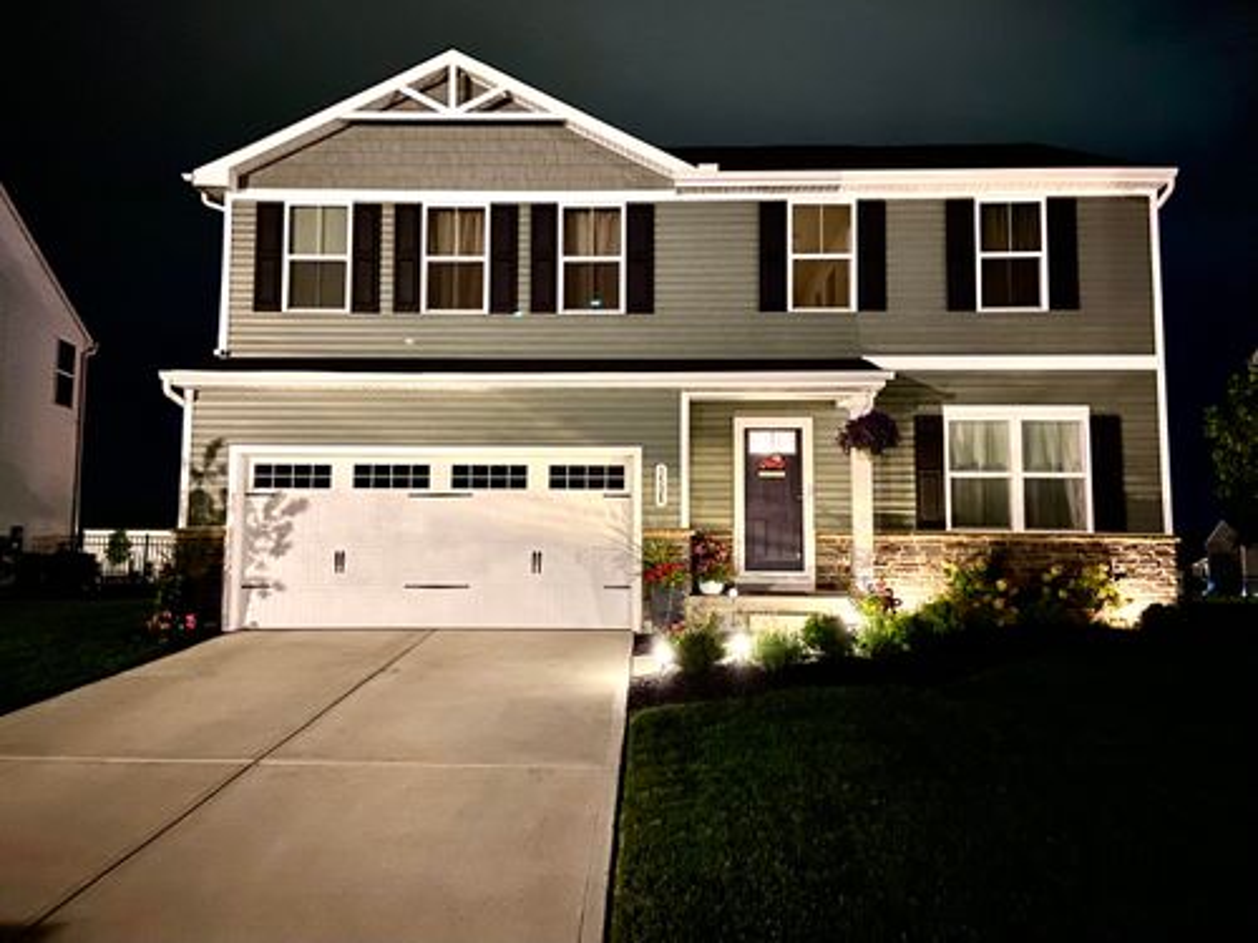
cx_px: 629
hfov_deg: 67.3
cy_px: 472
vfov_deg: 53.1
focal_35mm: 26
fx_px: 945
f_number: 1.8
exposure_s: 1/4
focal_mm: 4.25
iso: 640
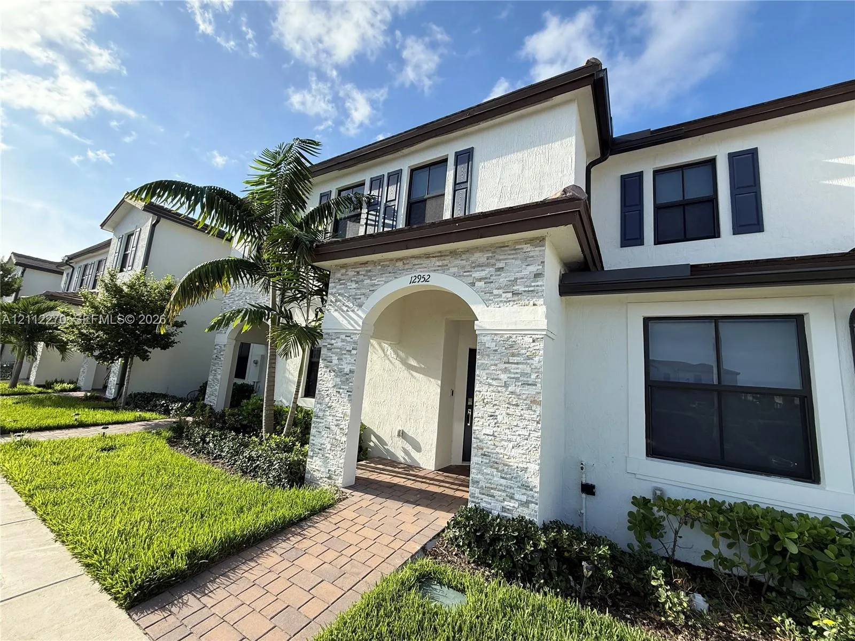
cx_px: 428
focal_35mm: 14
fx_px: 346
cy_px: 320
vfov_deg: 85.7
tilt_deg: +10.7
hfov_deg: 102.1
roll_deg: -4.7
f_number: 2.2
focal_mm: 2.22
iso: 50
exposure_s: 1/1235
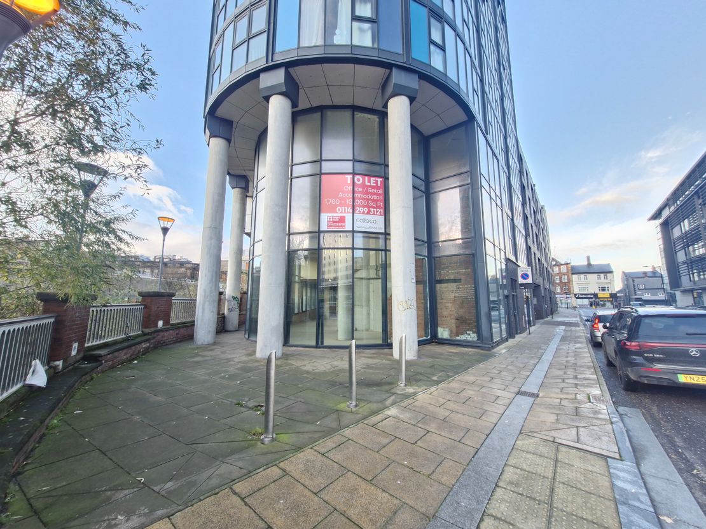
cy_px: 264
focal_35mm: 13
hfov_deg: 106.2
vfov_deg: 89.9
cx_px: 353
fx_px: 265
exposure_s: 1/50
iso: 50
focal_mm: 1.74
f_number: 2.2
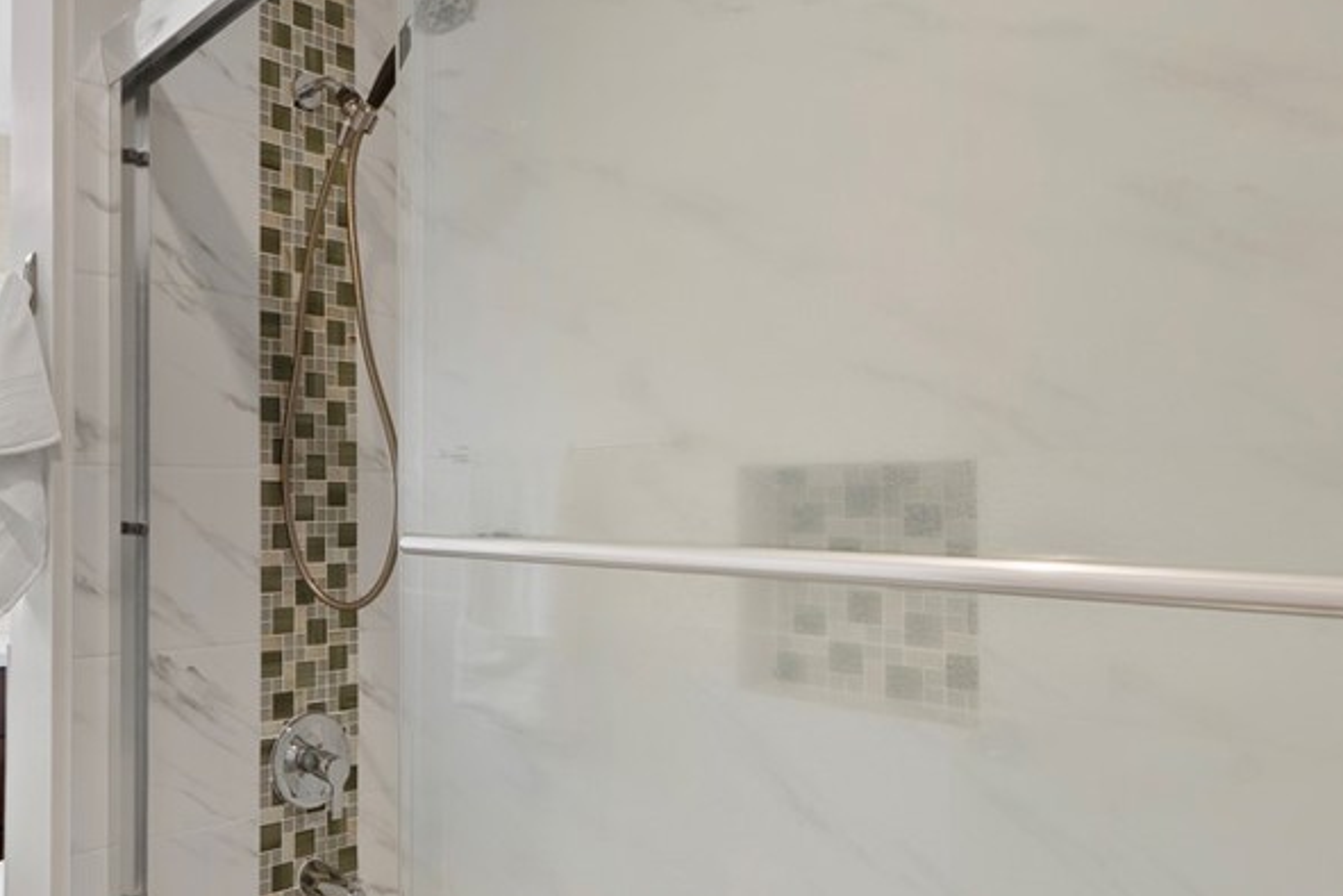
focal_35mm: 26
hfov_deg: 62.9
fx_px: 970
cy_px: 461
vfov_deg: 49.5
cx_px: 250
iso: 100
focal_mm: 10
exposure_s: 1/2
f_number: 9
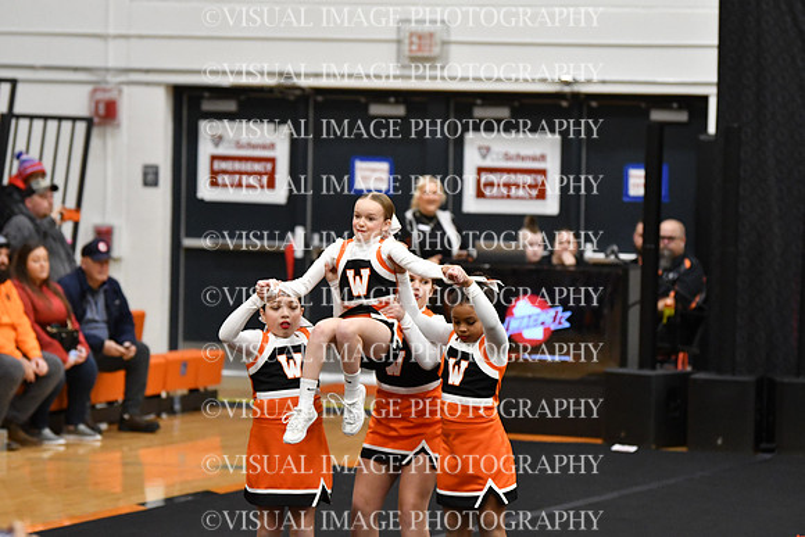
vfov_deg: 6.8
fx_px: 4518
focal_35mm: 202
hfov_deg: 10.2
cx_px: 402
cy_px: 268
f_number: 2.8
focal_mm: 135
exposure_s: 1/800
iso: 5000
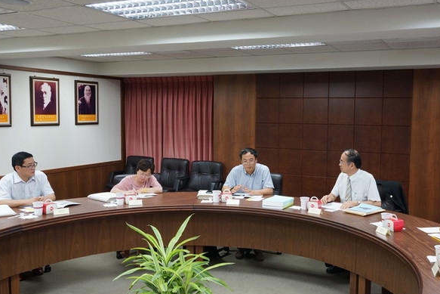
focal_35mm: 36
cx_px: 254
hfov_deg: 52.9
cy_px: 149
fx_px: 440
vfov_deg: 36.9
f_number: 4
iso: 400
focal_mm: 20
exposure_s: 1/60
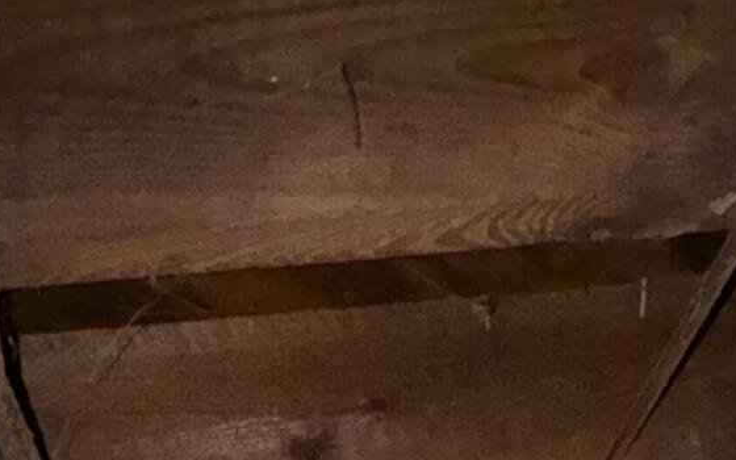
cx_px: 256
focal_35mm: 53
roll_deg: +2.2
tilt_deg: -9.3
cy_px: 1185
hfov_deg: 37.8
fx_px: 1063
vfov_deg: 13.8
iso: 250
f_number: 2.2
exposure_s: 1/40
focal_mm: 2.22
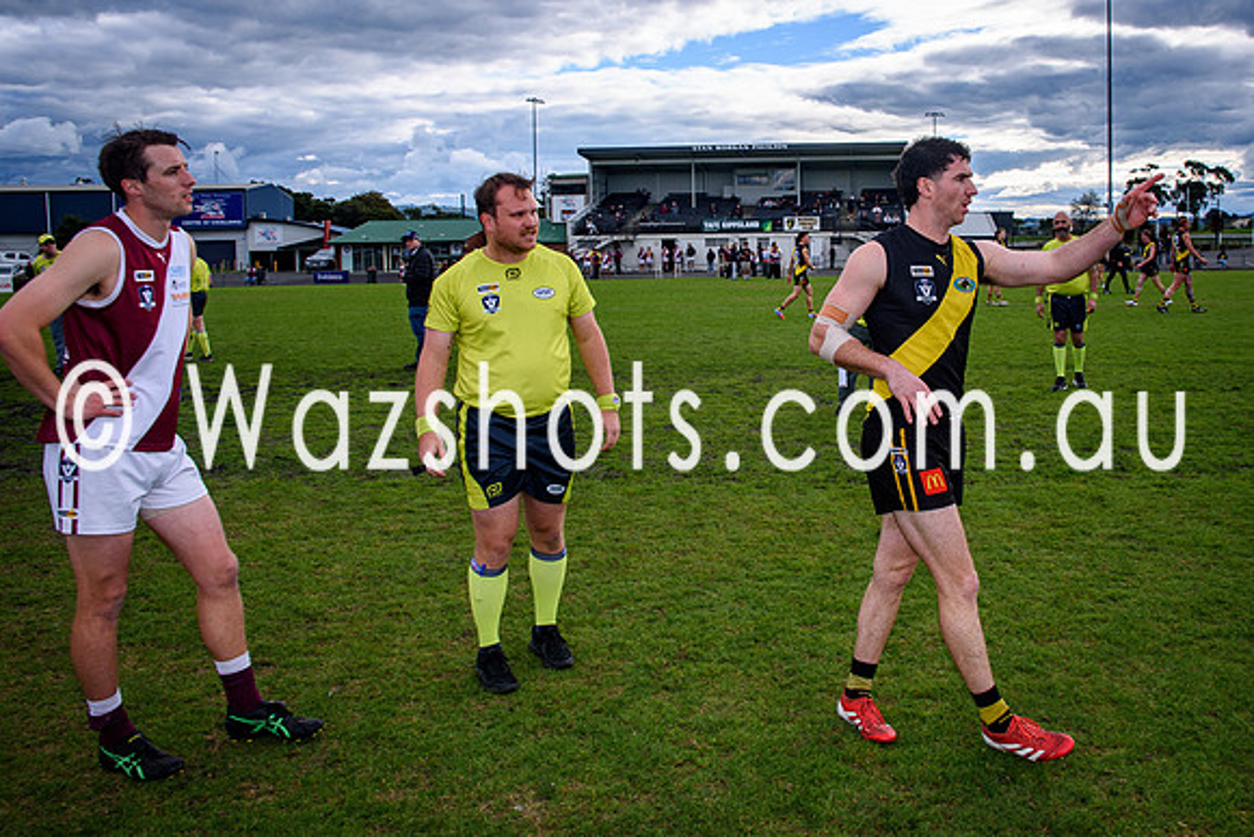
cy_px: 326
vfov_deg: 42.8
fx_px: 1061
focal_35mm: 30
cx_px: 788
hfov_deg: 60.3
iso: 100
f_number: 8
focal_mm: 16
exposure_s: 1/160
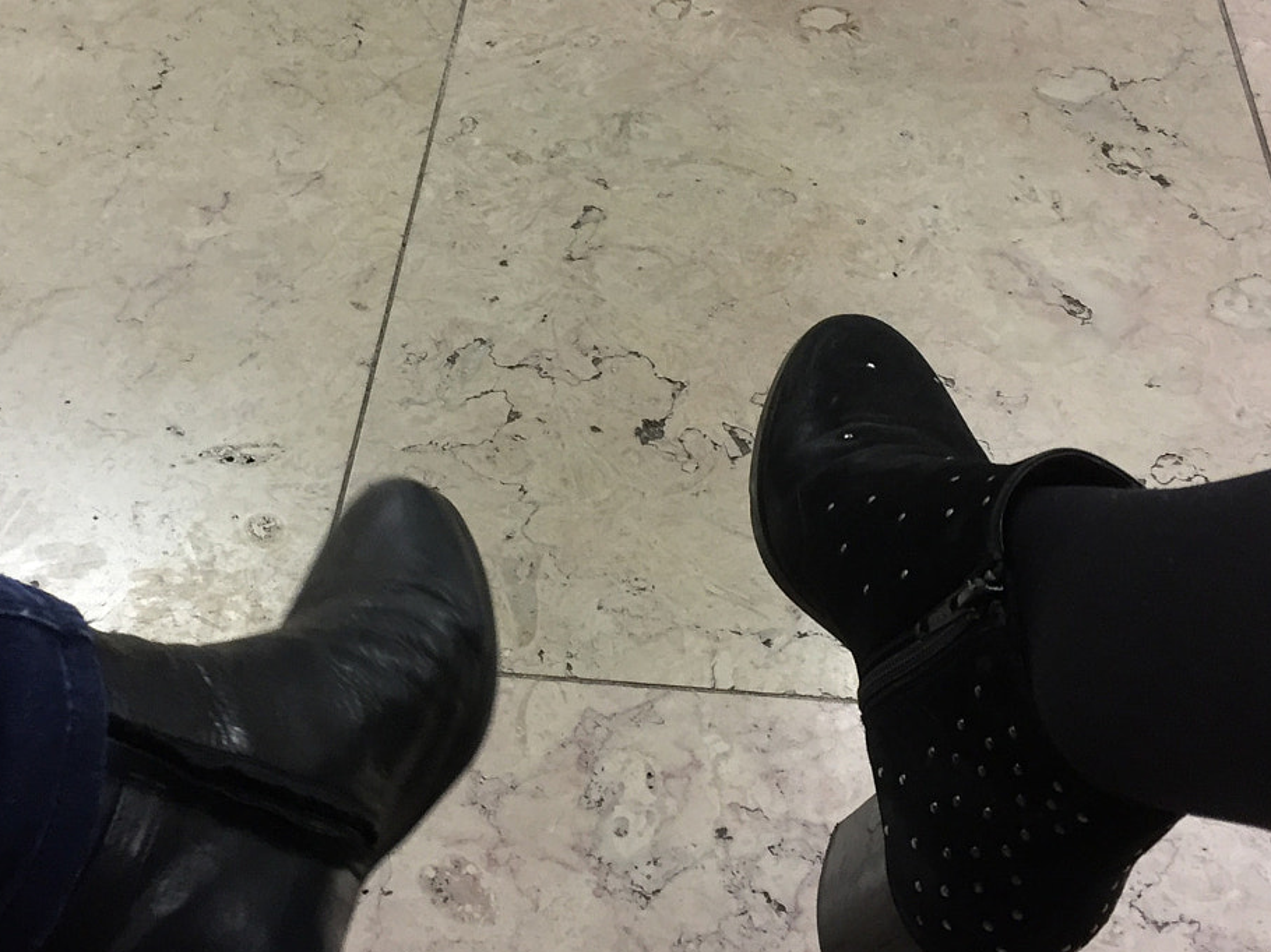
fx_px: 1872
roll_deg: +2.5
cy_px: 313
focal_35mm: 51
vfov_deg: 28.4
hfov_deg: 37.4
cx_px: 515
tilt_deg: -41.9
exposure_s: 1/30
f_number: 2.2
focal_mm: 4.15
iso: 80
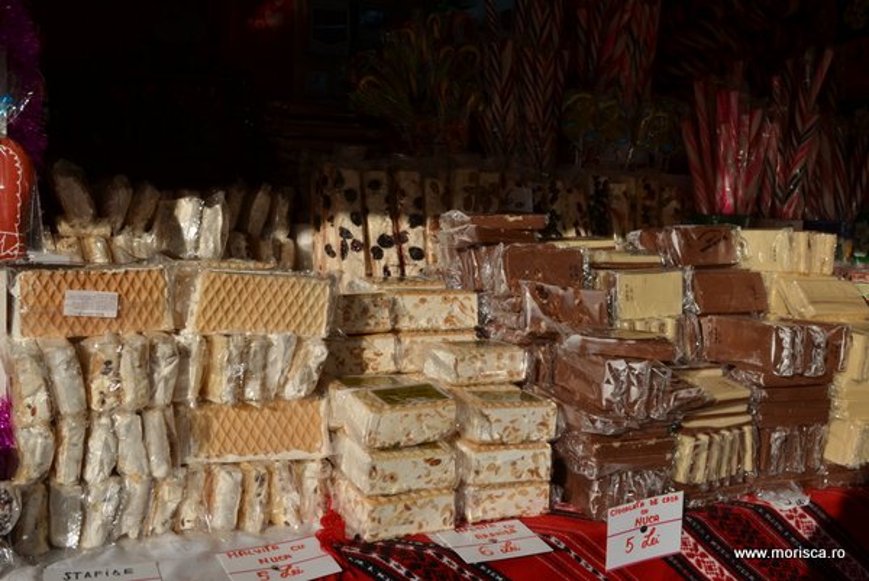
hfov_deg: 49.5
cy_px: 290
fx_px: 942
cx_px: 434
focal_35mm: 39
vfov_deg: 34.3
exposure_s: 1/320
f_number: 9
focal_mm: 26
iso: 100
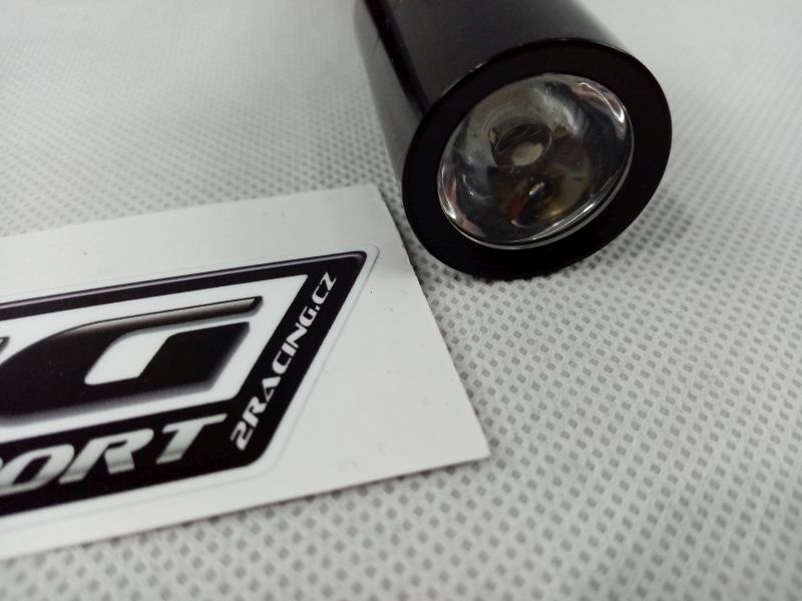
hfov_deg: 67.3
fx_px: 602
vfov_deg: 53.1
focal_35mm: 26
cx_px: 401
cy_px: 300
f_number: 1.8
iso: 190
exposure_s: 1/33.3
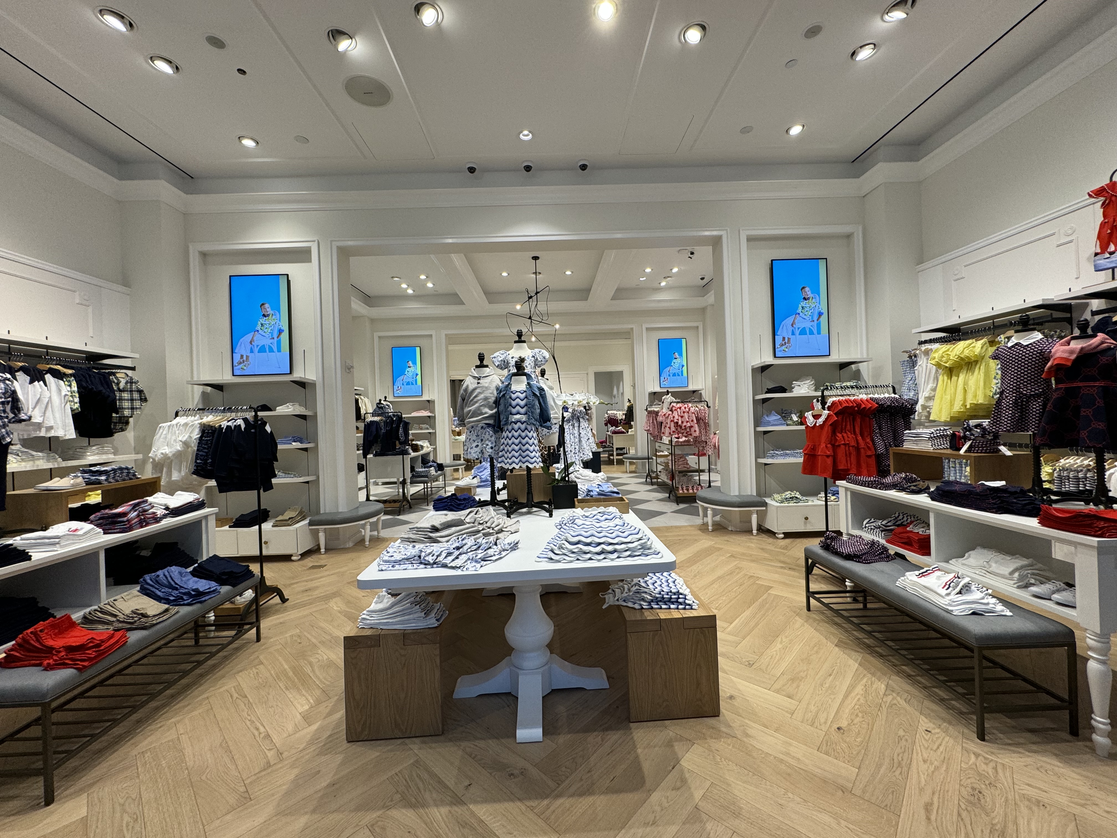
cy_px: 419
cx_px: 558
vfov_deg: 85.7
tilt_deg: -0.8
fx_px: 452
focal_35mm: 14
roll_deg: +1.3
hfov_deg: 102.1
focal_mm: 2.22
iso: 100
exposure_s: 1/120
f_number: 2.2
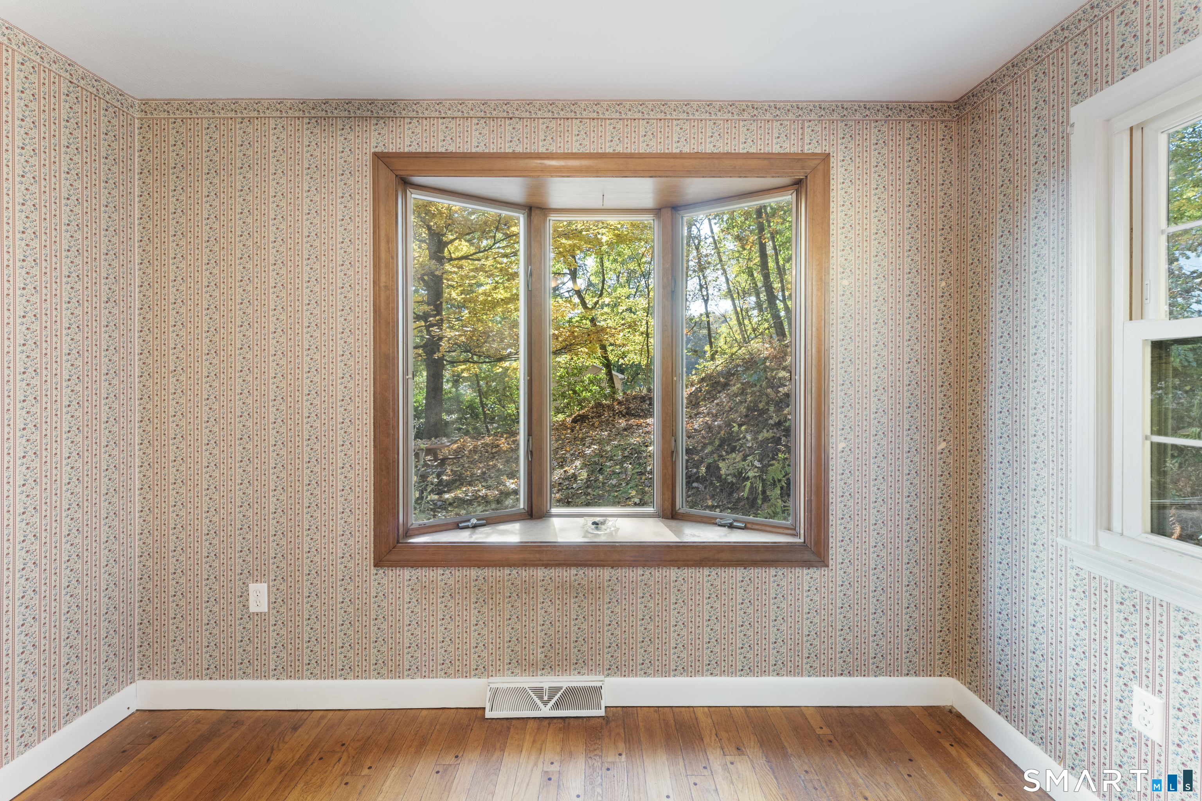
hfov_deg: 104.3
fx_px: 467
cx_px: 601
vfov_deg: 81.2
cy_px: 400
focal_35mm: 14
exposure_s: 1/1.25
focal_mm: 14
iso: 800
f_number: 8
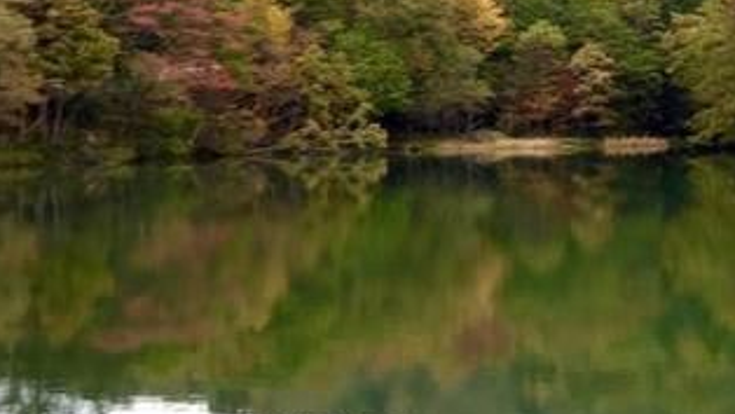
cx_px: 757
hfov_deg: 24.5
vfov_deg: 14.5
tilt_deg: +3.3
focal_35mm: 82
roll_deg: -0.5
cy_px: -18
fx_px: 1599
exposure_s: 1/30
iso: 32
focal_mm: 4.15
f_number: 2.2
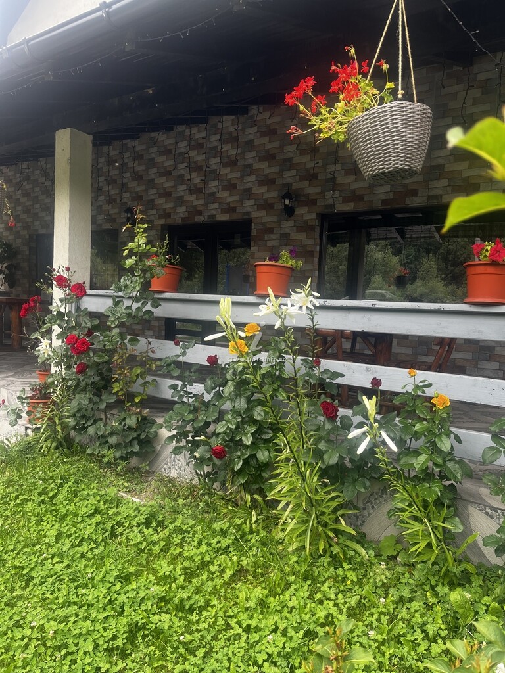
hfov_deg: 53.1
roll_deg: -2.3
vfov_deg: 67.3
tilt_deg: -4.6
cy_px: 336
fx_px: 506
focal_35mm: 26
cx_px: 252
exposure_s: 1/138
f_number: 1.6
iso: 40
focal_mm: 5.1
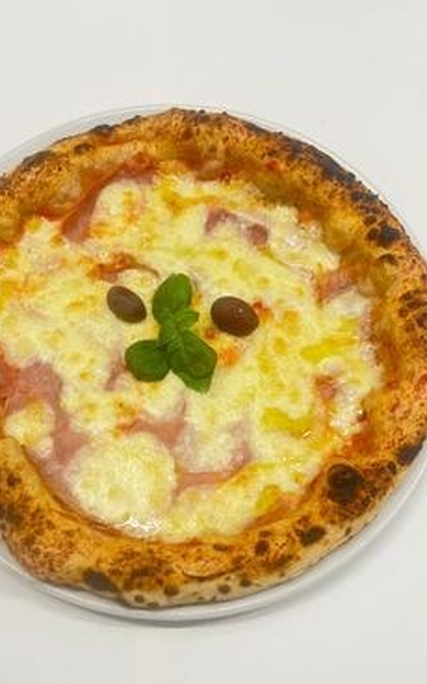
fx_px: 596
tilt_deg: -70.7
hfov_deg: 39.2
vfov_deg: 59.4
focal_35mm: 32
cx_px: 169
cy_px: 393
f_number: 1.5
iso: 80
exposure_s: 1/100
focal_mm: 5.7
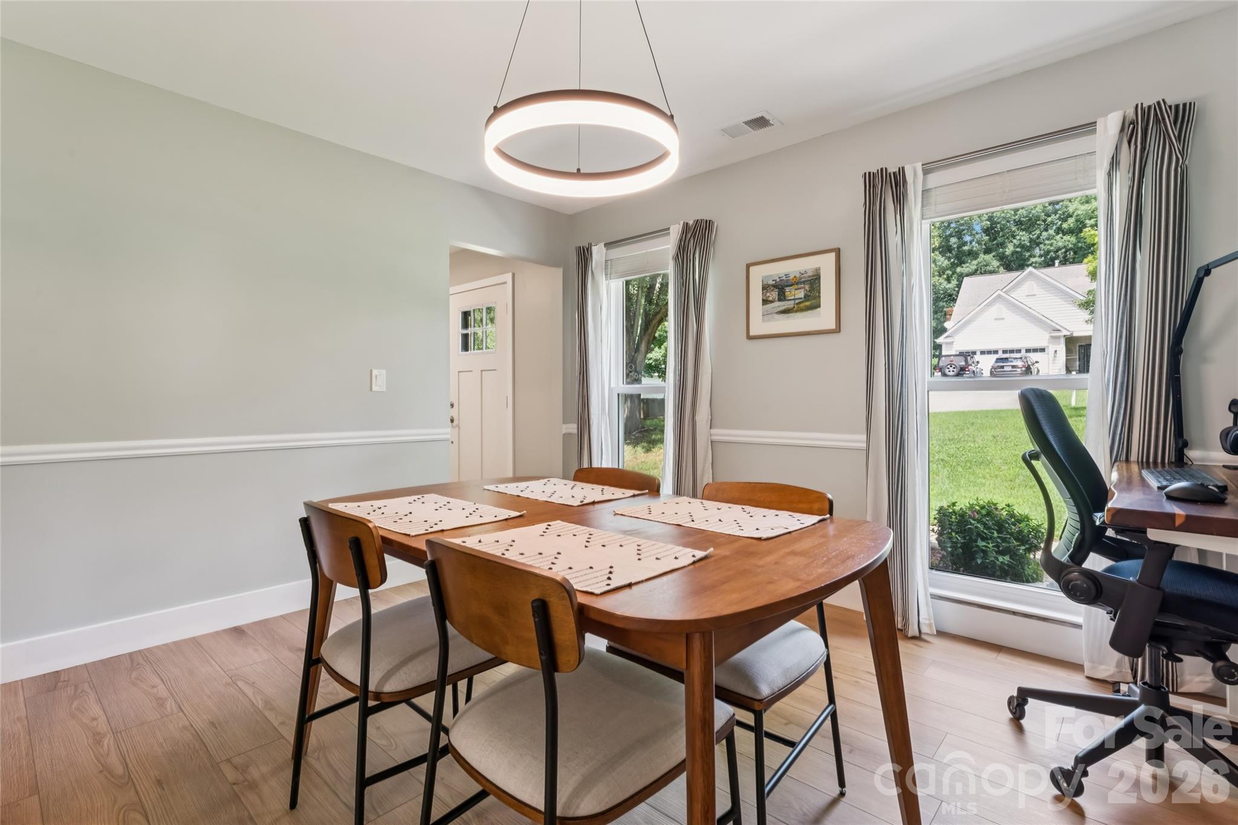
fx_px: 578
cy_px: 412
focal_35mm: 17
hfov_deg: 94.0
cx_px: 619
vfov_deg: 71.1
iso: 100
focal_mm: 16.8
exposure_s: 1/2.5
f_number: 13
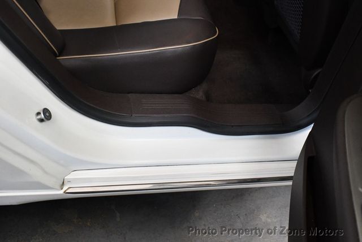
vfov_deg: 36.9
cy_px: 121
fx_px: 362
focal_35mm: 36
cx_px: 181
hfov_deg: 53.1
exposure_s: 1/125
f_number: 3.5
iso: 2500
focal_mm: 18
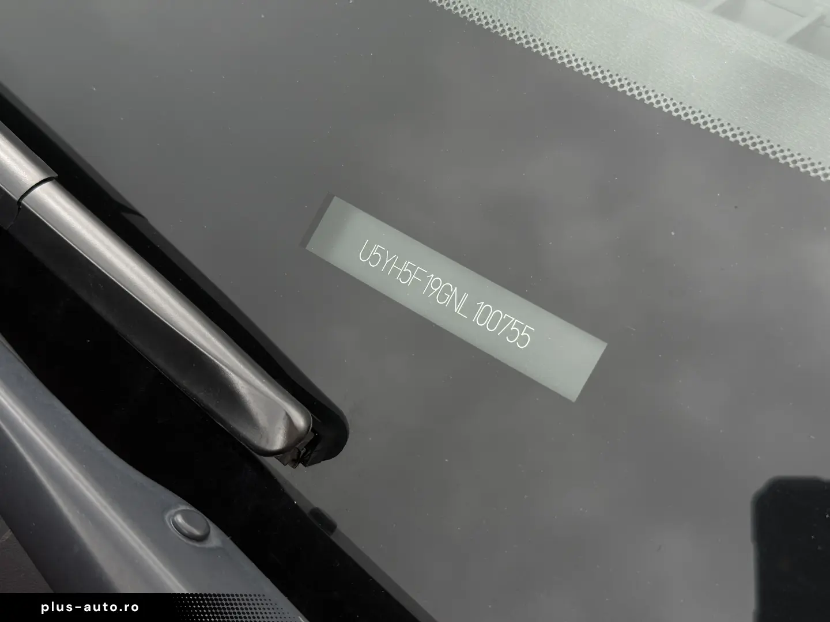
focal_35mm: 48
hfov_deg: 39.7
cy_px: 311
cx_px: 415
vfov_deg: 30.3
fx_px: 1151
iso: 64
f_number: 1.78
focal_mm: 6.76
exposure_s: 1/288
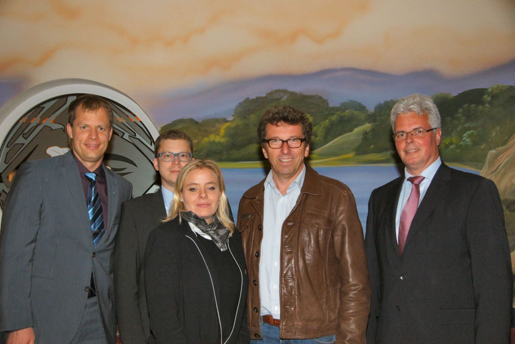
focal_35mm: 45
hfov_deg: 43.6
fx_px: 644
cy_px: 172
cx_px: 258
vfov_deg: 29.9
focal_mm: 30
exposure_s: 1/60
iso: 800
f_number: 5.6
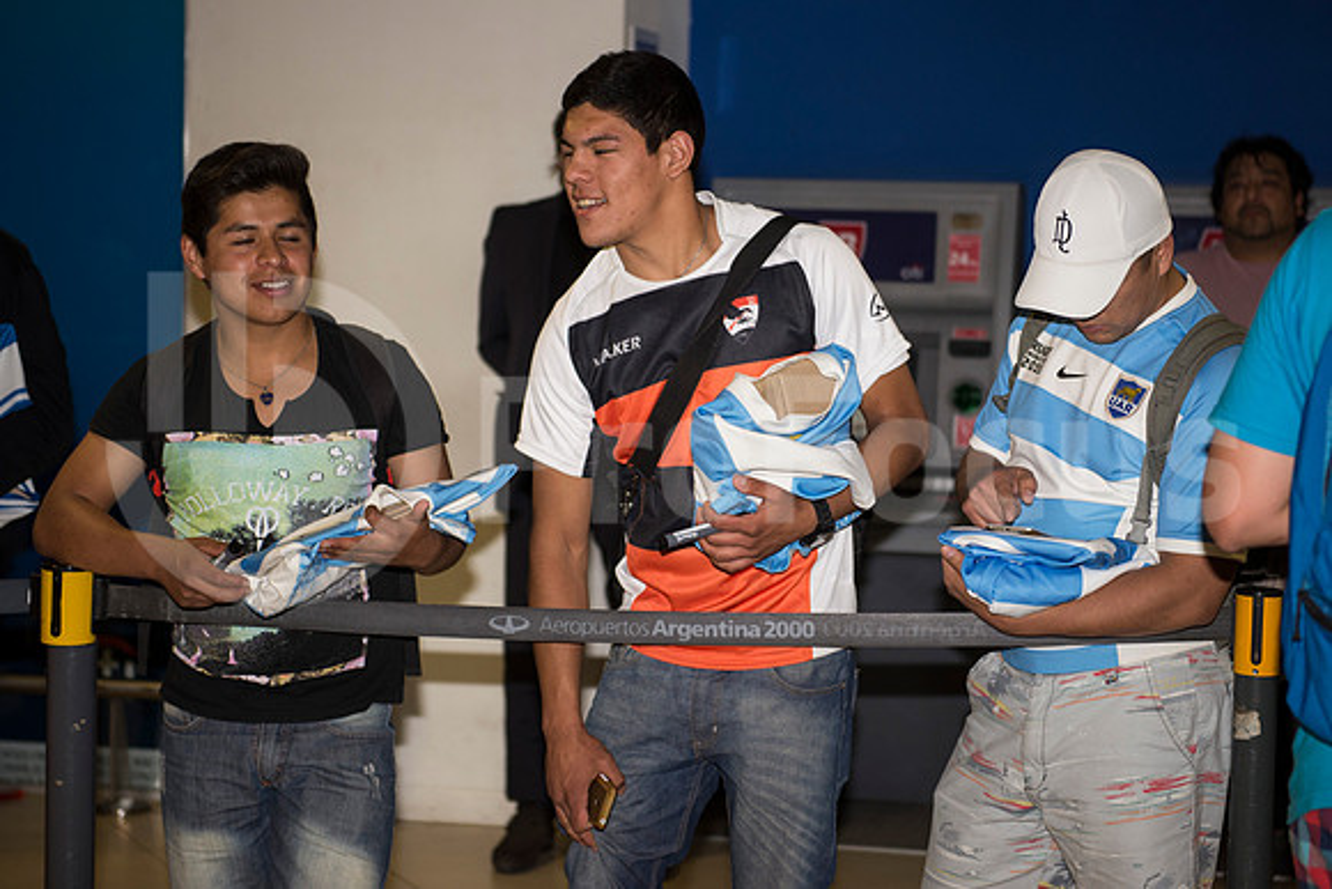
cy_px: 444
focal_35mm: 70
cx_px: 666
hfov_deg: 28.8
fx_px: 2590
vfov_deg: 19.5
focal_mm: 70
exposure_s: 1/125
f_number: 2.8
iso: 640
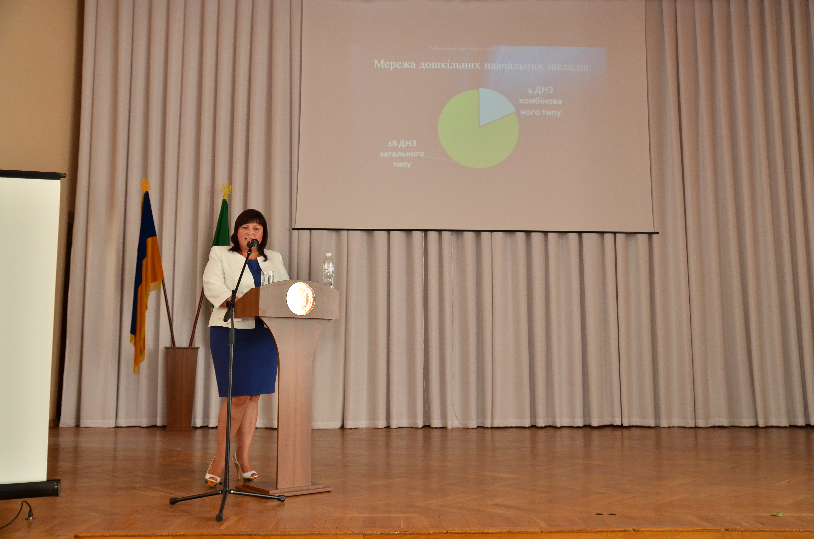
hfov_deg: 53.2
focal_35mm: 36
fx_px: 812
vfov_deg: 36.7
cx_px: 407
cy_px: 270
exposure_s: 1/125
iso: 500
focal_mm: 24
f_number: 4.8
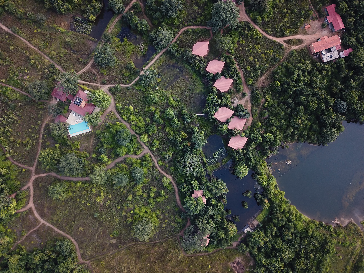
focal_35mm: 26
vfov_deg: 53.1
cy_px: 136
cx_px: 182
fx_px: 273
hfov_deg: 67.3
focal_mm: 4.73
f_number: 2.2
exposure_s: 1/234
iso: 100
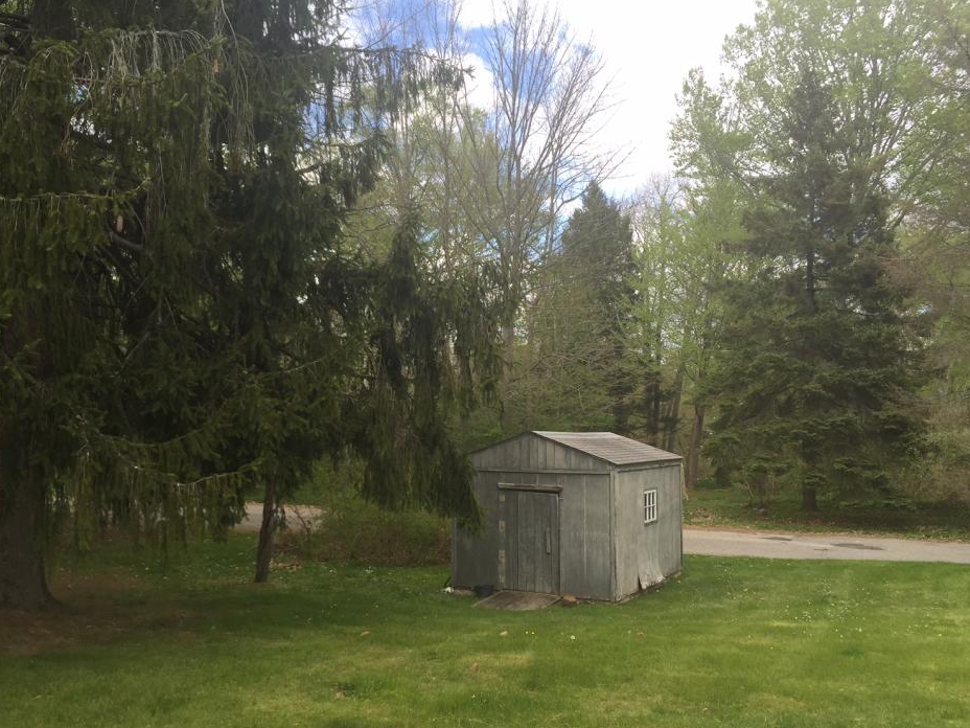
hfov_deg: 56.7
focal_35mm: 32
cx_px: 446
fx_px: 897
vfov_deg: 44.1
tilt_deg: +1.5
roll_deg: -1.1
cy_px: 400
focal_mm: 4.15
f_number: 2.2
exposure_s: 1/534
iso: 32
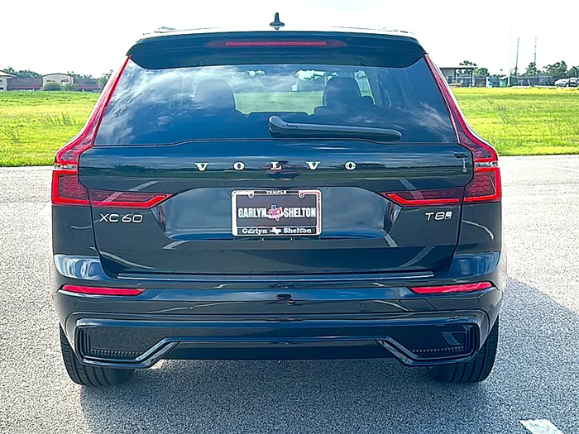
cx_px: 290
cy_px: 217
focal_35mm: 38
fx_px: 636
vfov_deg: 37.7
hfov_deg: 49.0
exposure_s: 1/2421
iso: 100
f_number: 1.78
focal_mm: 6.86
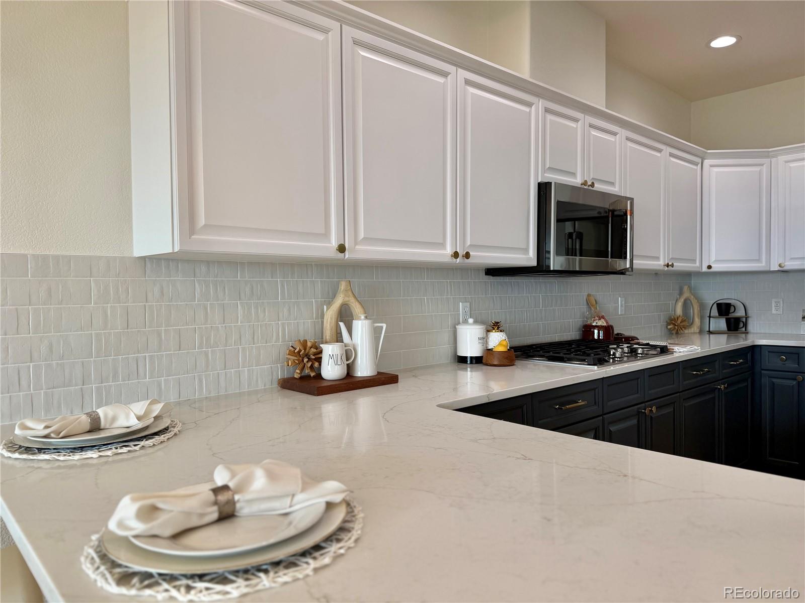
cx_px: 402
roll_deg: -0.7
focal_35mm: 24
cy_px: 302
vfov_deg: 56.8
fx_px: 558
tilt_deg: -1.7
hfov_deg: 71.6
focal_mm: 6.76
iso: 64
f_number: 1.78
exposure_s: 1/270
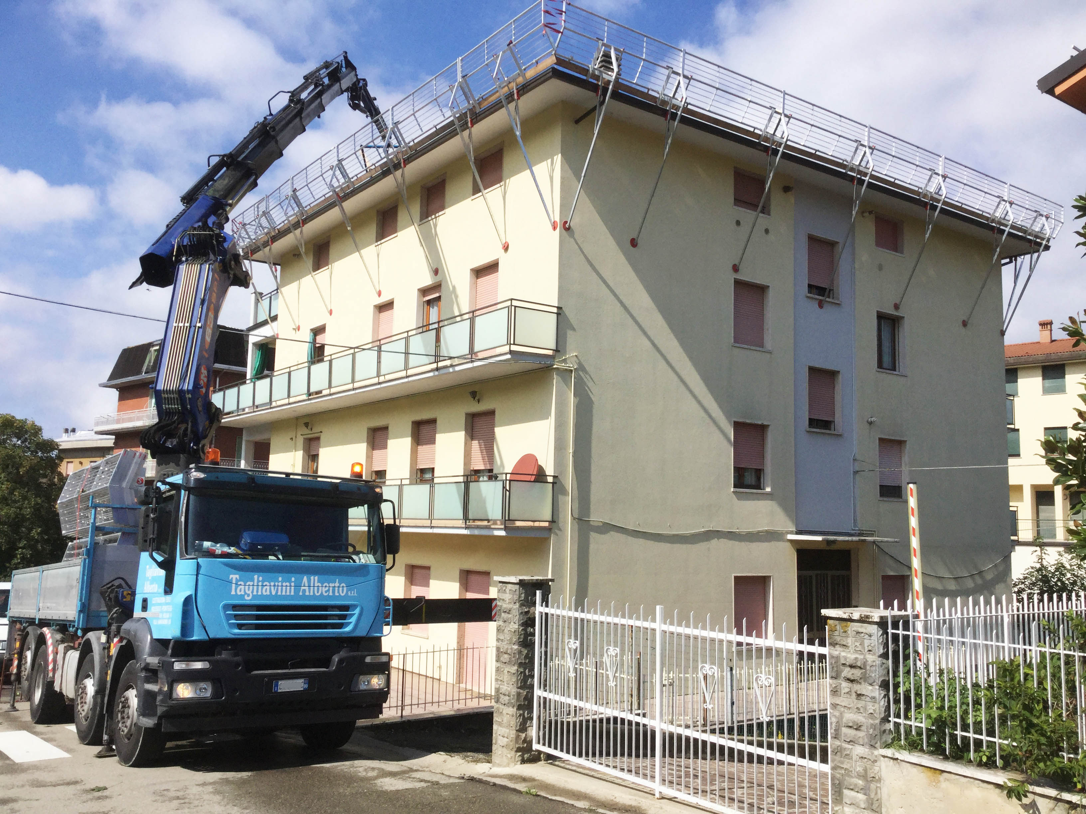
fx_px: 973
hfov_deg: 58.4
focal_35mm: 31
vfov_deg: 45.4
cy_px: 407
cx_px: 543
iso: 25
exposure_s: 1/2469
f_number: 2.4
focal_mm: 3.3
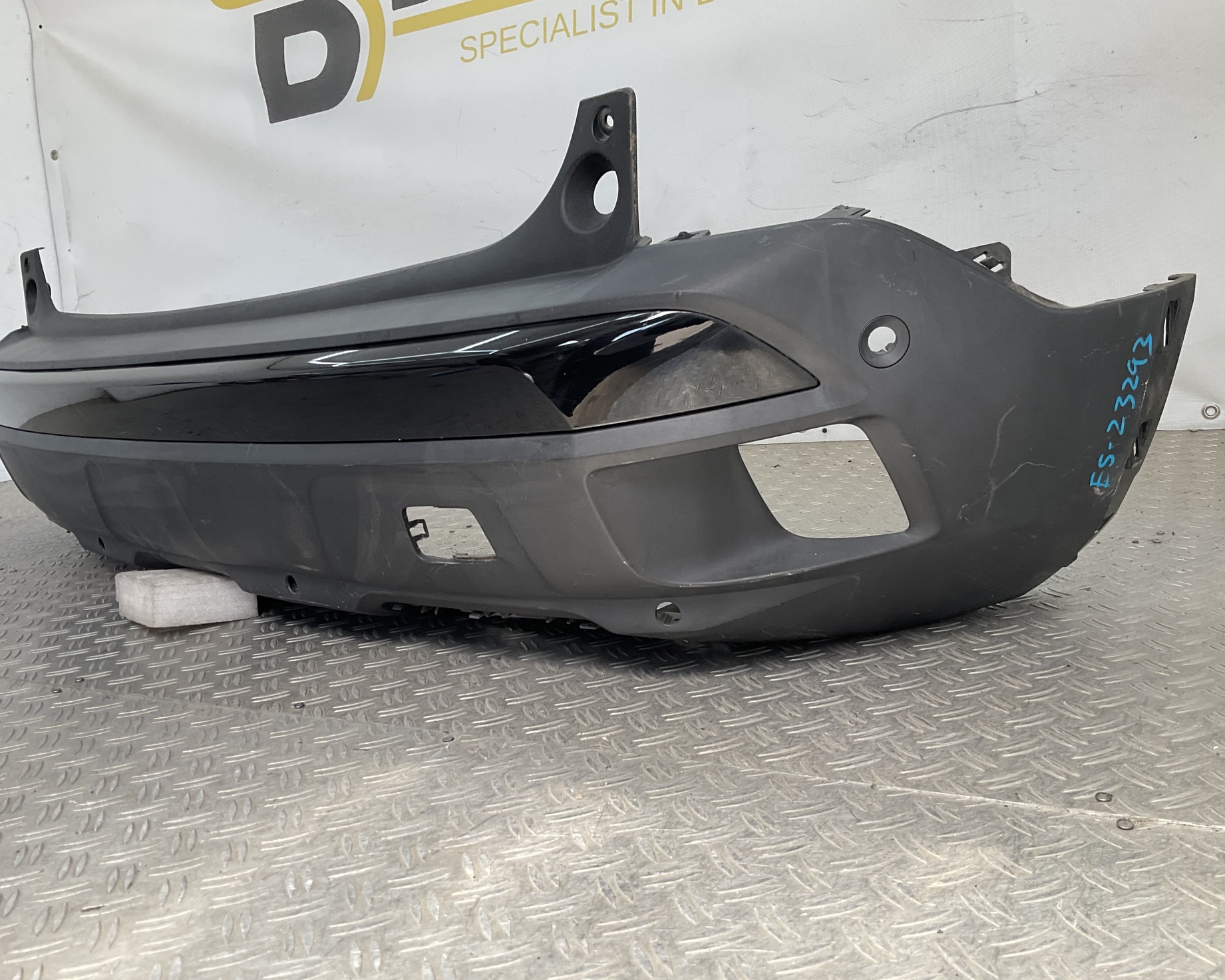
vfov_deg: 47.1
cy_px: 499
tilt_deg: -12.5
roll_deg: +5.5
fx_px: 1124
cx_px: 622
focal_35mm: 31
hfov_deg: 57.2
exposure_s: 1/182
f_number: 1.8
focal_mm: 3
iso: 16
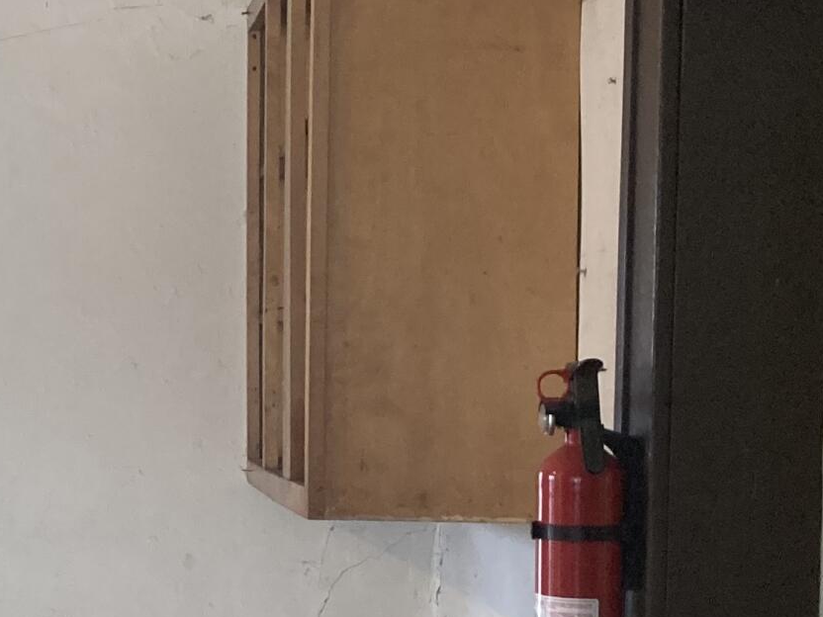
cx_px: -397
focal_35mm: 101
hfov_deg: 17.5
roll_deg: -0.5
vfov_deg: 14.6
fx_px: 2401
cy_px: 446
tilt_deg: -0.8
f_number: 1.8
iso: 100
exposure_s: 1/60
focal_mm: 3.99
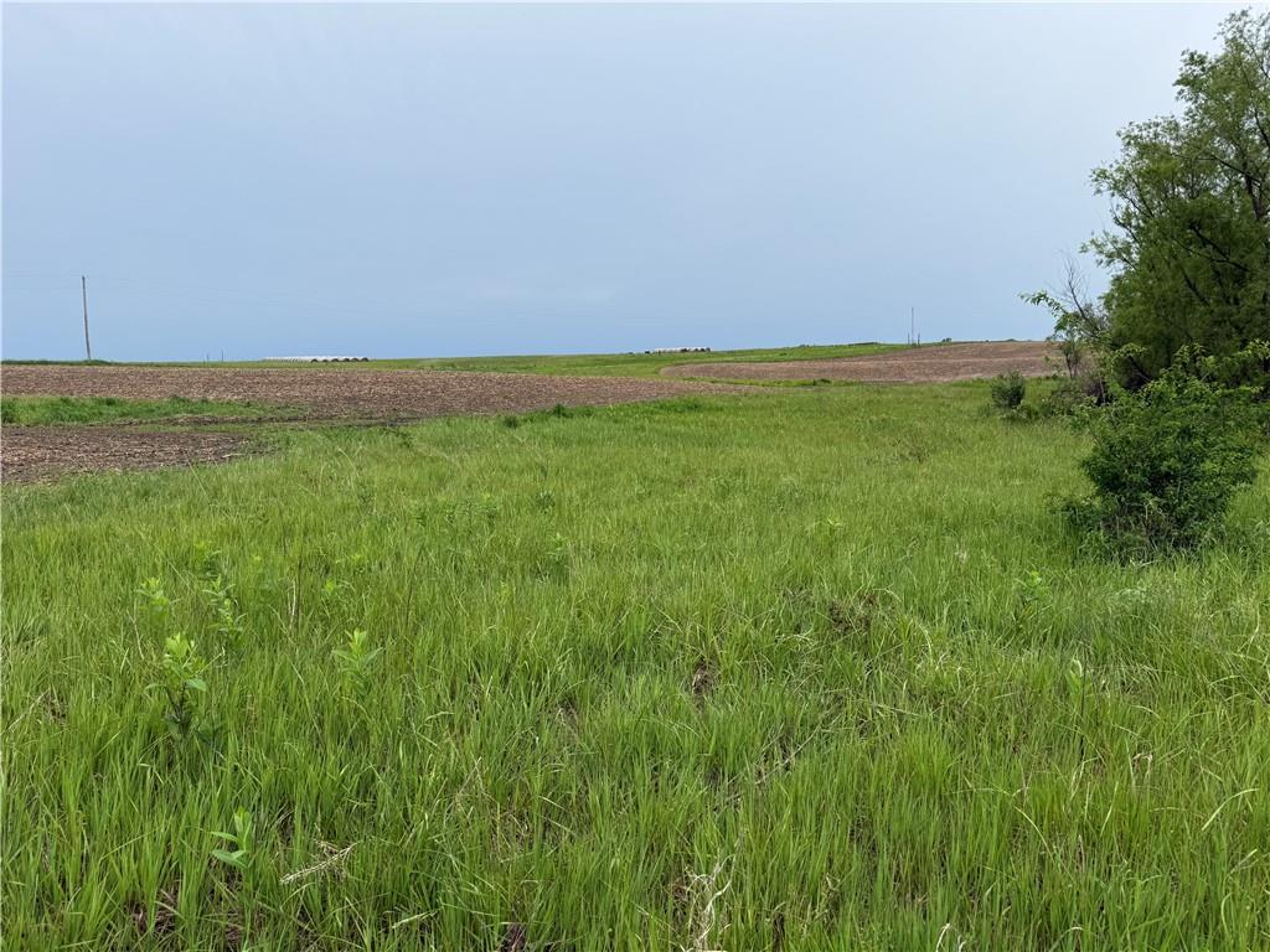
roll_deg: +1.3
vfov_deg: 56.8
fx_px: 881
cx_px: 635
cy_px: 476
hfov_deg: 71.6
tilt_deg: -5.1
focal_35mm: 24
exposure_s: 1/3953
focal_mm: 6.76
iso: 80
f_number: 1.78
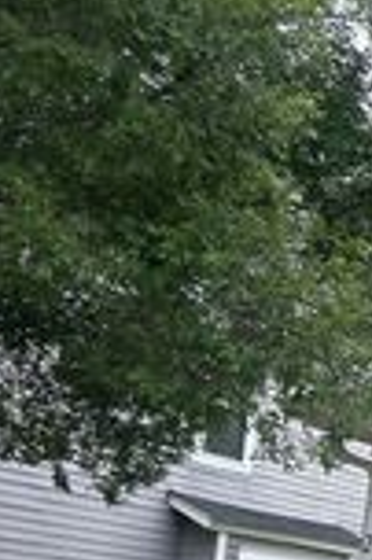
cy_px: 426
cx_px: 648
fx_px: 1383
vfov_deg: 22.7
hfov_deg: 13.8
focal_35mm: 89
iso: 50
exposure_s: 1/1395
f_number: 1.5
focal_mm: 5.7
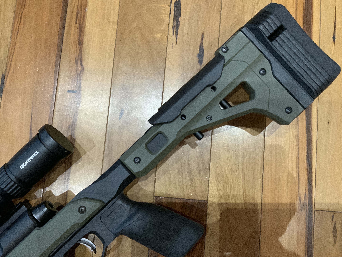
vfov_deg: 48.2
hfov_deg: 61.7
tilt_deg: -84.3
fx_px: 287
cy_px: 128
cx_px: 171
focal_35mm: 29
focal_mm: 3
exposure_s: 1/40
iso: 320
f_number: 1.8
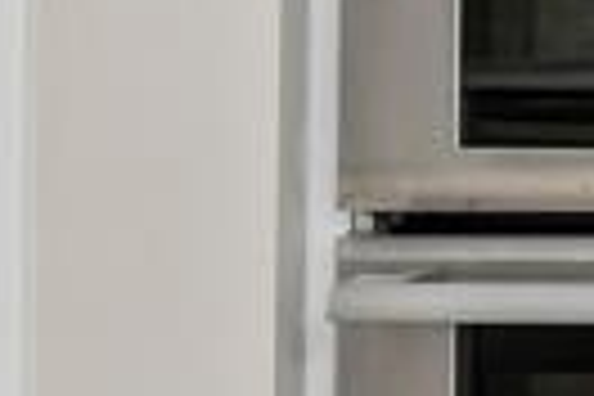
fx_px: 1914
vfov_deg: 11.7
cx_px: 1476
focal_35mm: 116
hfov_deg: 12.9
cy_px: 38
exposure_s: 1/10
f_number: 8
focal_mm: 15
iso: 400
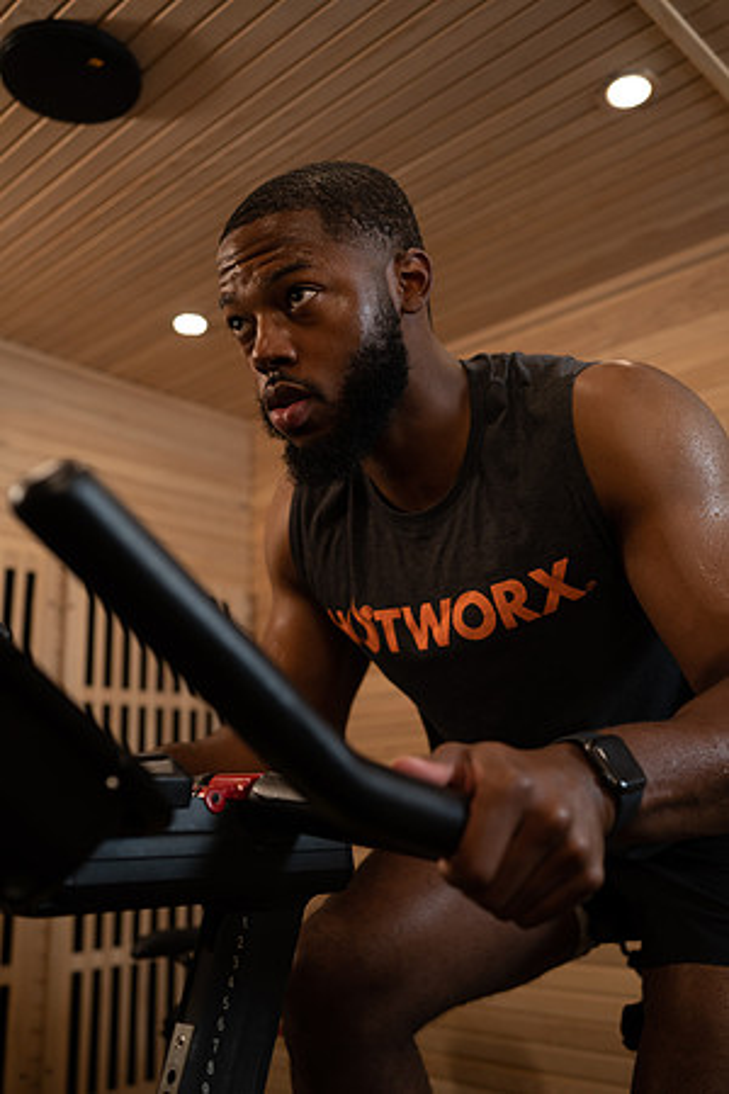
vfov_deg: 54.4
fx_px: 1063
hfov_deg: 37.9
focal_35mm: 35
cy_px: 547
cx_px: 364
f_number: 2.8
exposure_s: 1/160
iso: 400
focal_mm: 35
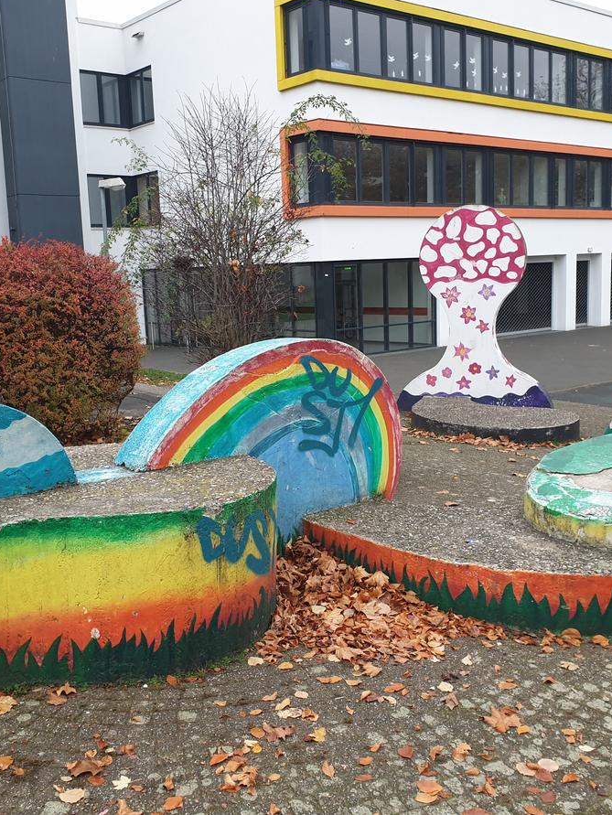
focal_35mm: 35
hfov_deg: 40.7
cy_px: 404
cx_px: 295
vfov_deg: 52.6
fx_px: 824
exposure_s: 1/50
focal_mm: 4.3
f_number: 2.4
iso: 125
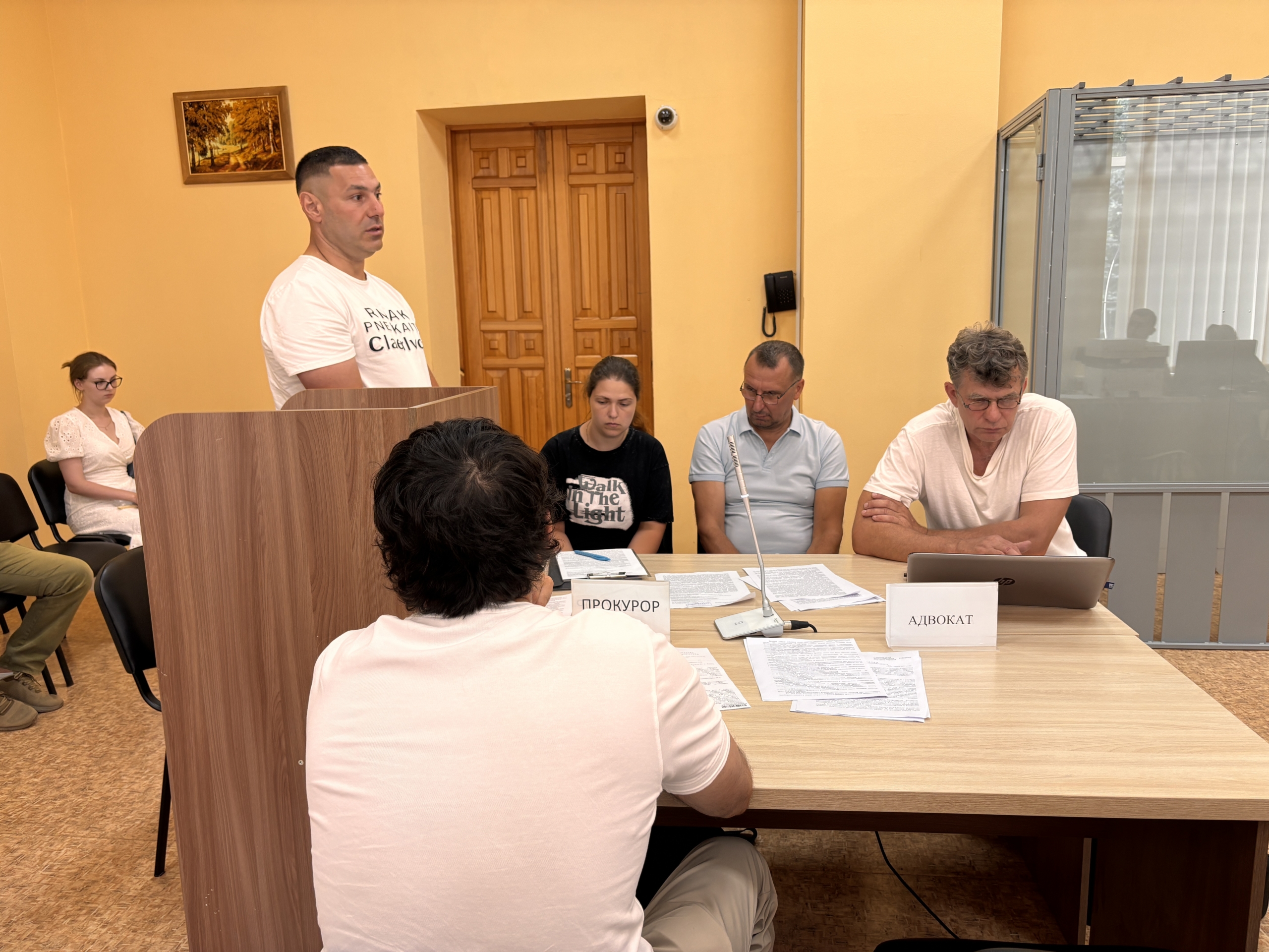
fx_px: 953
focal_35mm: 26
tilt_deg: -9.6
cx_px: 634
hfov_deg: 67.3
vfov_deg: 53.1
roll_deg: +1.2
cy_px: 476
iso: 100
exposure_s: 1/100
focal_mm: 5.96
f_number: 1.6
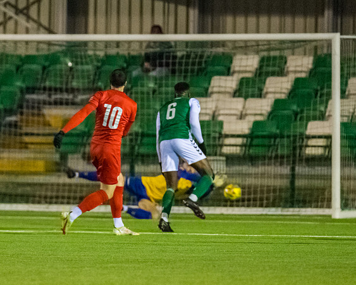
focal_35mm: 548
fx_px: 5767
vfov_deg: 2.8
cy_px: 145
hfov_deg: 3.5
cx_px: 113
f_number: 3.2
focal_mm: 270
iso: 6400
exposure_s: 1/800
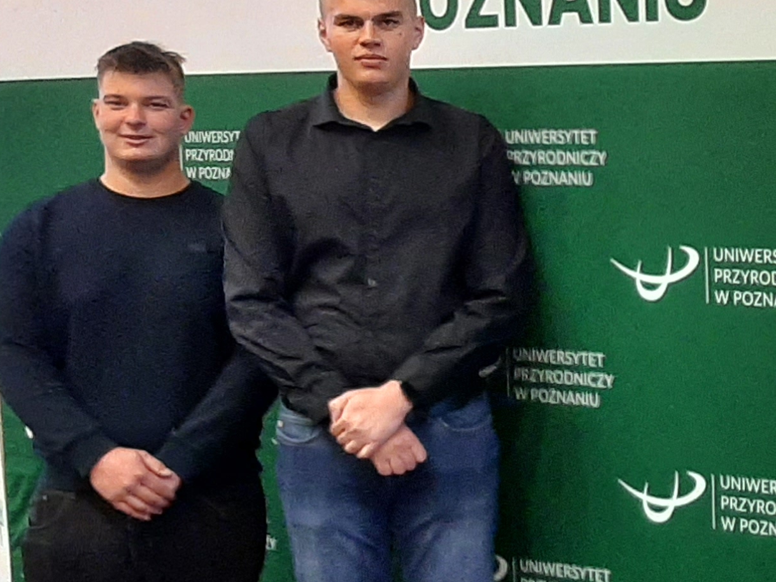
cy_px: 392
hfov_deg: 20.6
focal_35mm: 86
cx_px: 1031
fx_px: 1928
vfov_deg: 17.1
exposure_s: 1/25
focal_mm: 3.93
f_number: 1.7
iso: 250
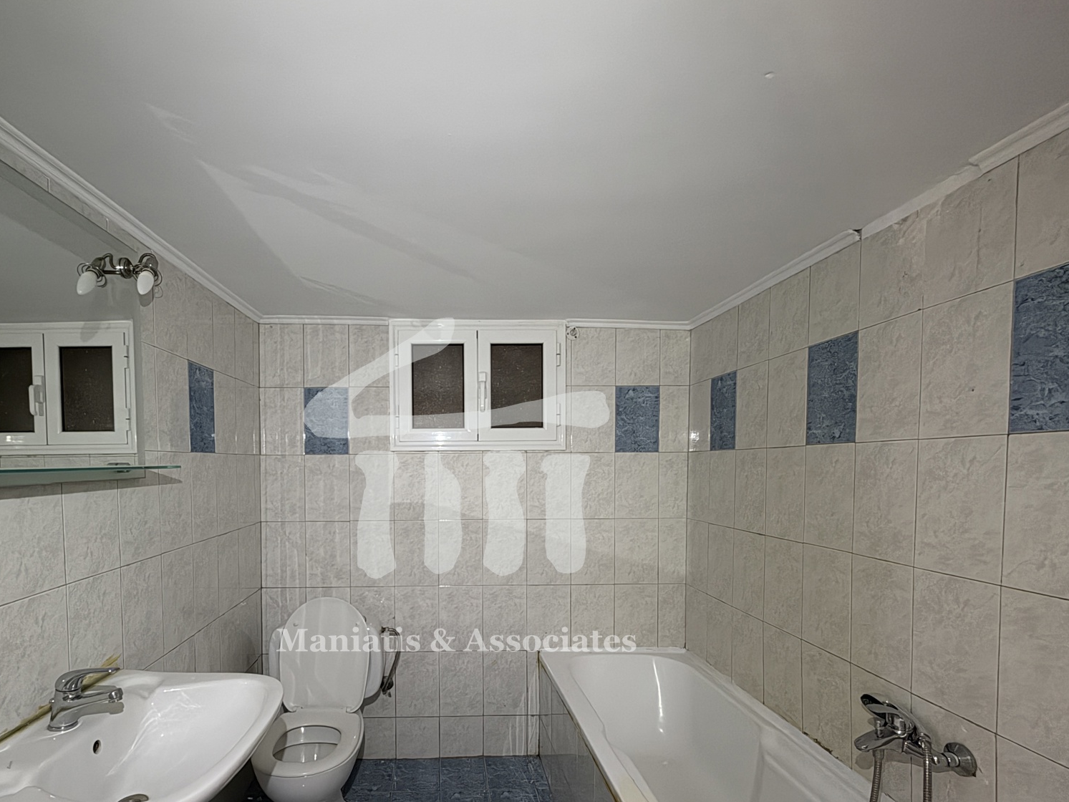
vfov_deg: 70.8
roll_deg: +0.5
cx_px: 455
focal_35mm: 18
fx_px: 556
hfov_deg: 87.1
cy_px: 485
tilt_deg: -1.9
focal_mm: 2.22
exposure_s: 1/40
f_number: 2.2
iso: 640
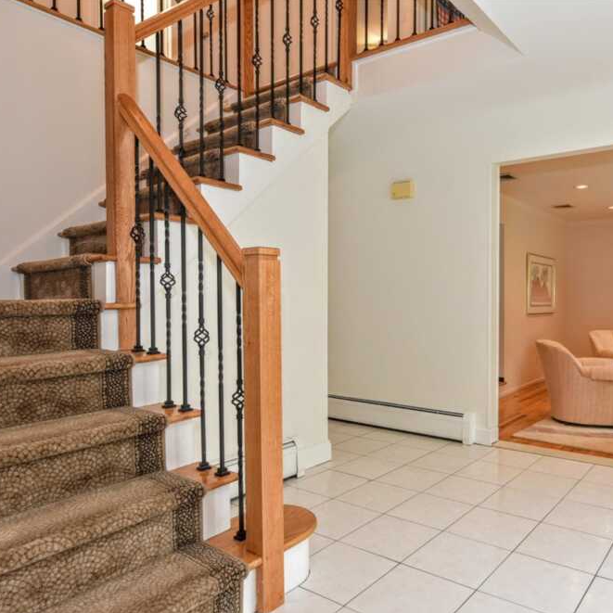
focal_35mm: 25
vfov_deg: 62.9
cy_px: 315
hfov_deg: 61.1
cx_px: 417
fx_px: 501
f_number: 4.5
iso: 800
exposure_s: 1/80
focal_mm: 19
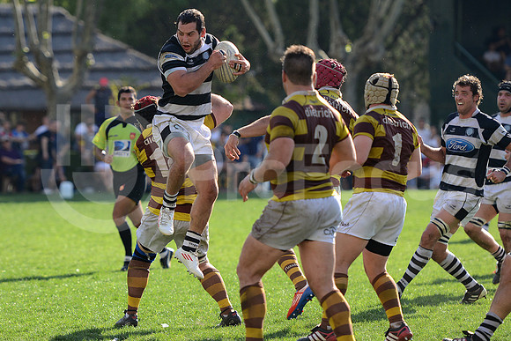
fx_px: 2343
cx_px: 256
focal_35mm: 165
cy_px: 170
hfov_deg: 12.4
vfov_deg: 8.3
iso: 320
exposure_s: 1/1250
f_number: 2.8
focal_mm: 165
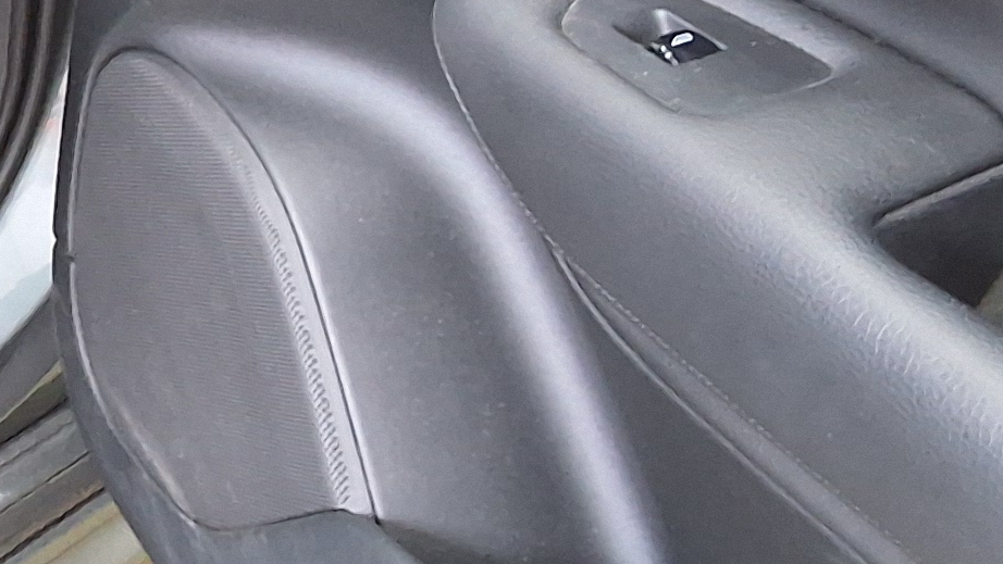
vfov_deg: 11.0
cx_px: -502
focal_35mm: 108
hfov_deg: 17.7
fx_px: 2873
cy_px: -121
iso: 160
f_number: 1.9
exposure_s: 1/40
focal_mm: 2.91
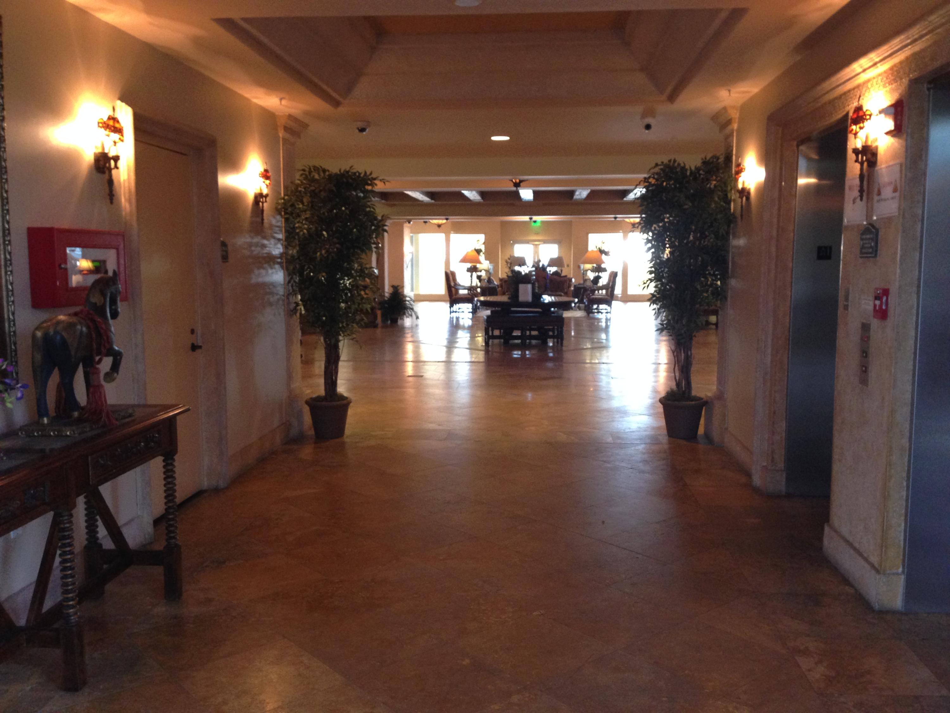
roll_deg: +1.4
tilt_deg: -7.8
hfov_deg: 55.4
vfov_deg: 42.9
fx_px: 906
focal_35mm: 33
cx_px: 475
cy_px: 356
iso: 250
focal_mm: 4.12
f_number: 2.4
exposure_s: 1/20
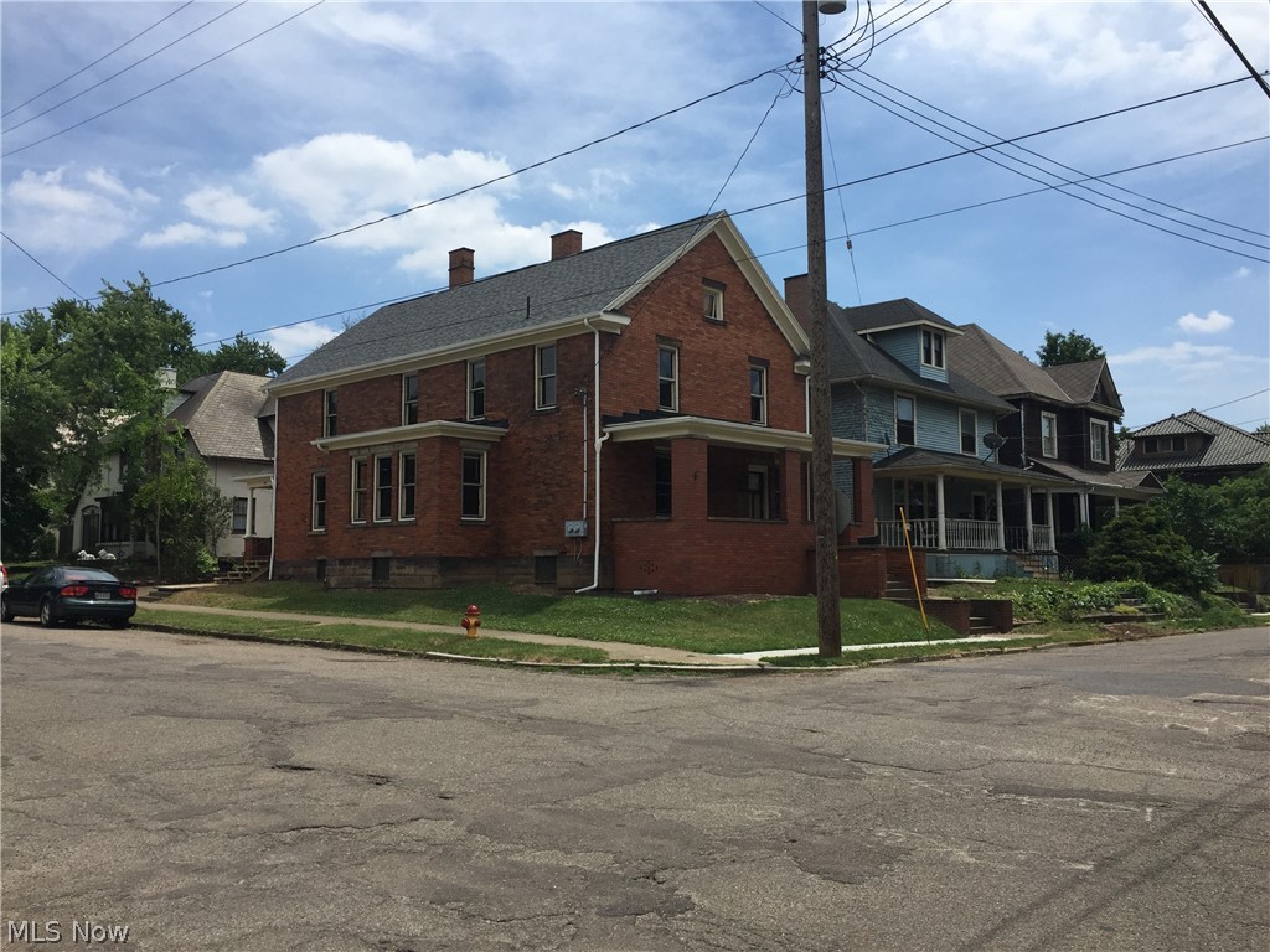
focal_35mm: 29
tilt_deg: +6.3
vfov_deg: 48.2
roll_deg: +0.5
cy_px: 476
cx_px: 635
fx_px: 1064
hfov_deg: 61.7
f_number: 2.2
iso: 32
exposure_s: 1/2825
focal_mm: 4.15
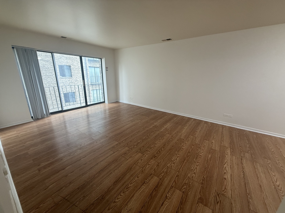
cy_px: 106
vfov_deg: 85.7
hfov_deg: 102.1
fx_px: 115
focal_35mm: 14
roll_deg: +0.1
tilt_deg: -15.1
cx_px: 142
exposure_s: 1/60
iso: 200
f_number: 2.2
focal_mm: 2.22
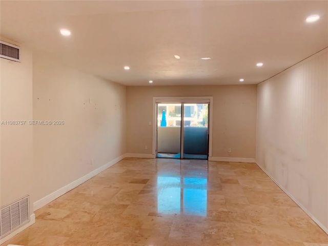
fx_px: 246
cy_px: 123
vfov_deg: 53.1
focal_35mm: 26
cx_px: 164
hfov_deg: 67.3
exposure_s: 1/121
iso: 80
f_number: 1.8
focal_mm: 4.25
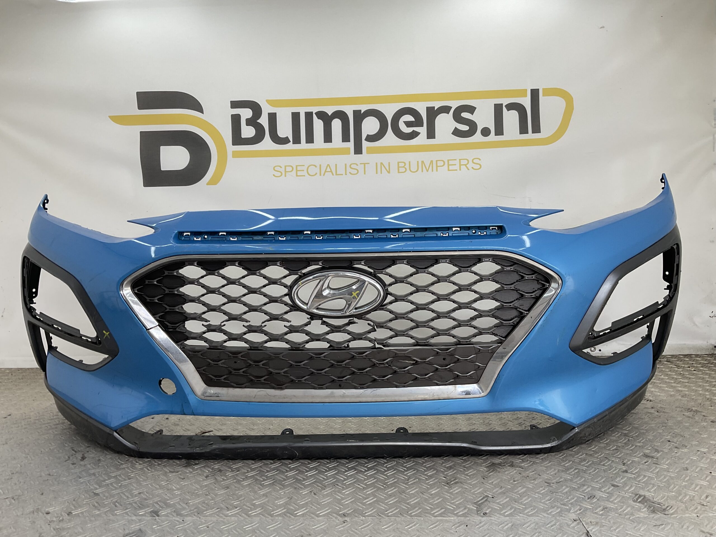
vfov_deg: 48.2
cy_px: 268
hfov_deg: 61.7
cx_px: 358
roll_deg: +0.1
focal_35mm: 29
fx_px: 600
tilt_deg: -6.7
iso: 16
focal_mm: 3
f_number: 1.8
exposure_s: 1/186
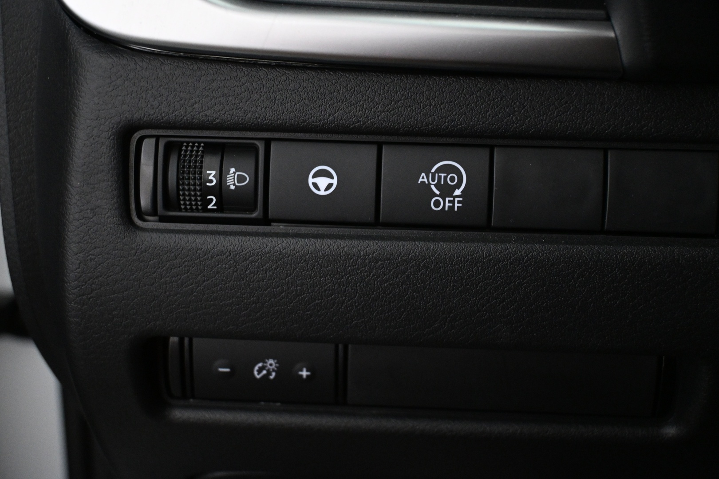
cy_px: 240
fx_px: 1108
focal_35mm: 56
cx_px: 360
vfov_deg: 24.4
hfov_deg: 35.9
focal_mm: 37
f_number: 5.3
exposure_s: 1/40
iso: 4000
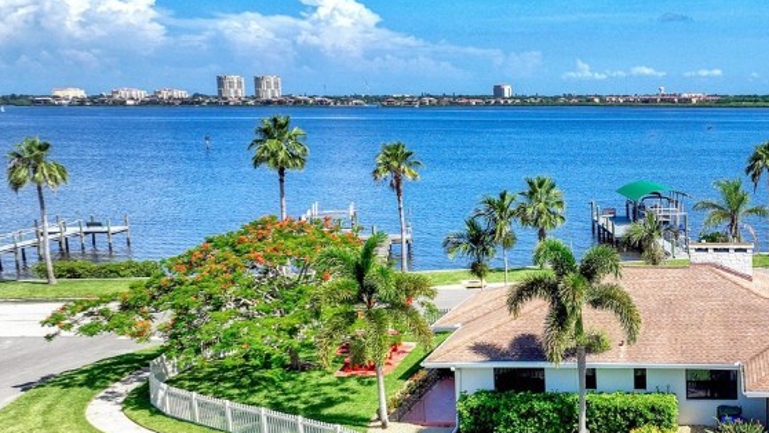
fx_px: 979
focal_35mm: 48
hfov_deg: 40.4
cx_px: 657
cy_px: 228
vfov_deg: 24.9
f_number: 3.5
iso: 100
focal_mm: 12.3
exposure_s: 1/2500
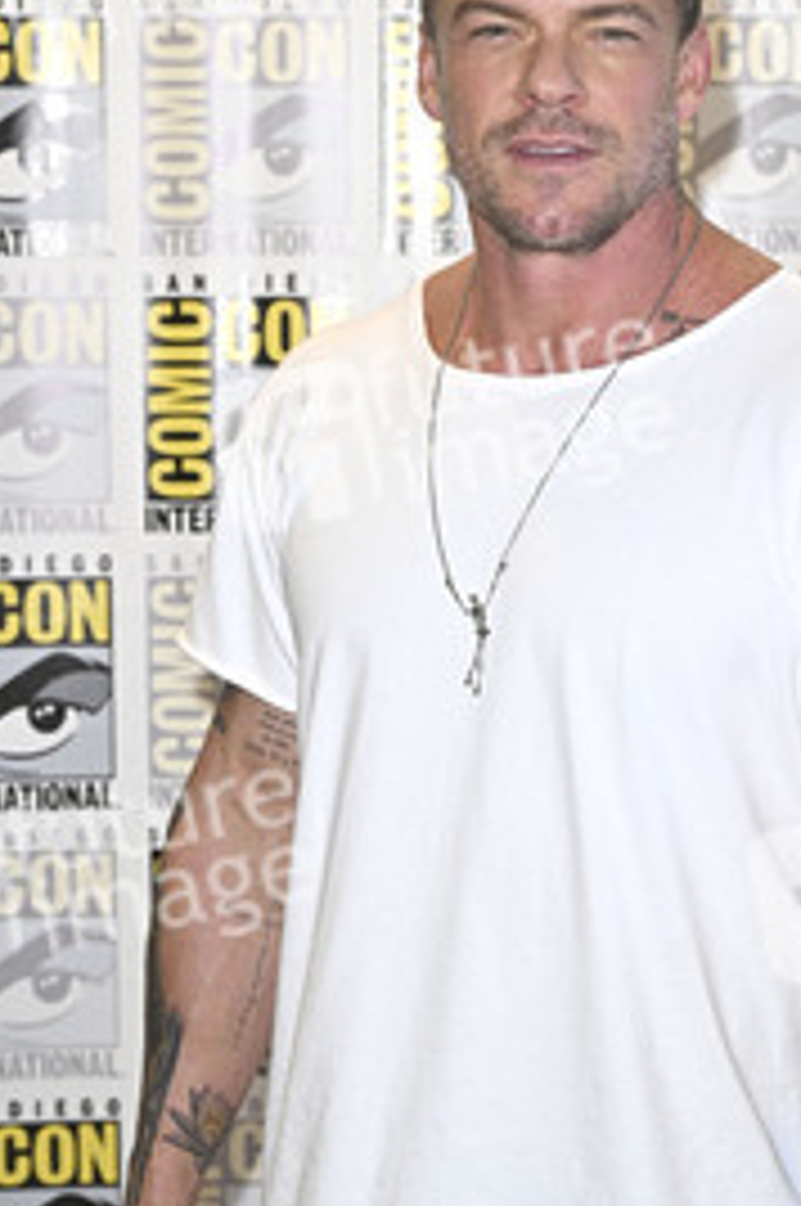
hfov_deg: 13.6
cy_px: 652
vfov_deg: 20.4
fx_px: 3346
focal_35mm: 100
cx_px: 572
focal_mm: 67
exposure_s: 1/250
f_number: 6.3
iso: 2000
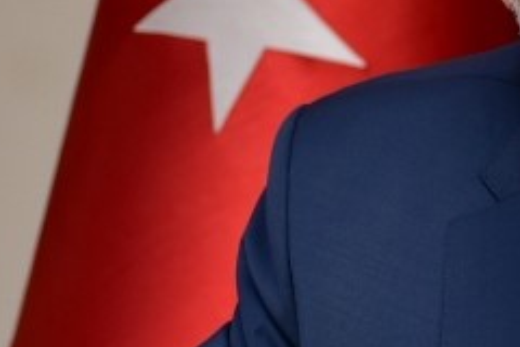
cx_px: 624
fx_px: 3697
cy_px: 169
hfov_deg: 8.0
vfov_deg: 5.4
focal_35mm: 256
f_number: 4.5
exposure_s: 1/60
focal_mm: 40
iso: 100
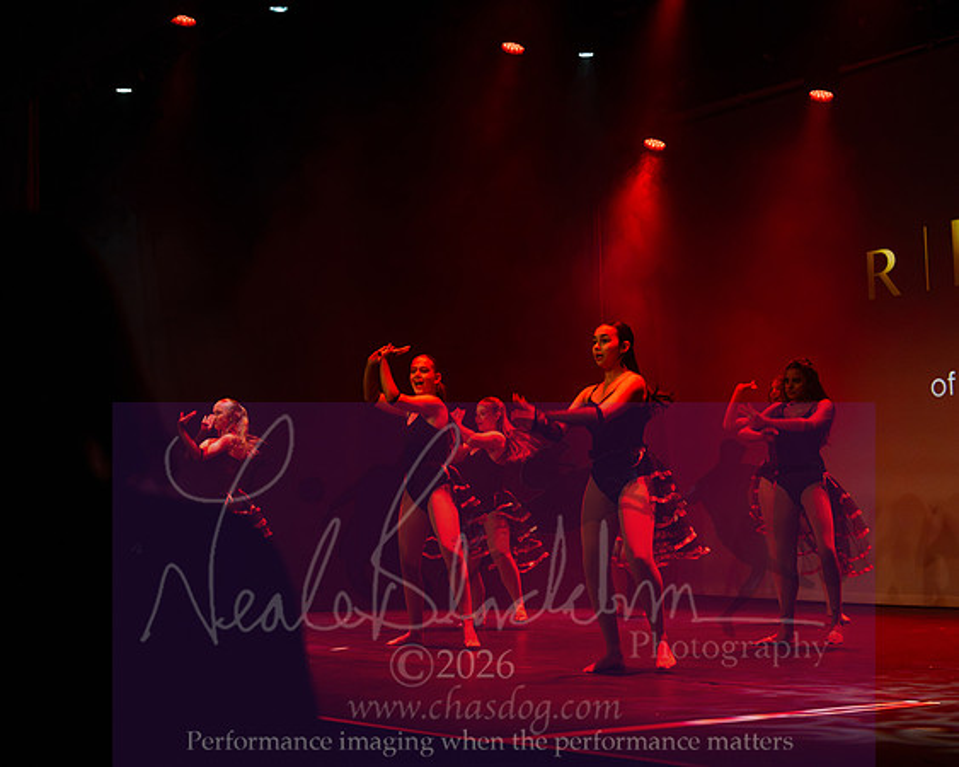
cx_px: 414
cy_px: 384
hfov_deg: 33.3
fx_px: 1598
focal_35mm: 56
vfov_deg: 27.0
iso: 4000
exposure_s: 1/200
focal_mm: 50
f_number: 5
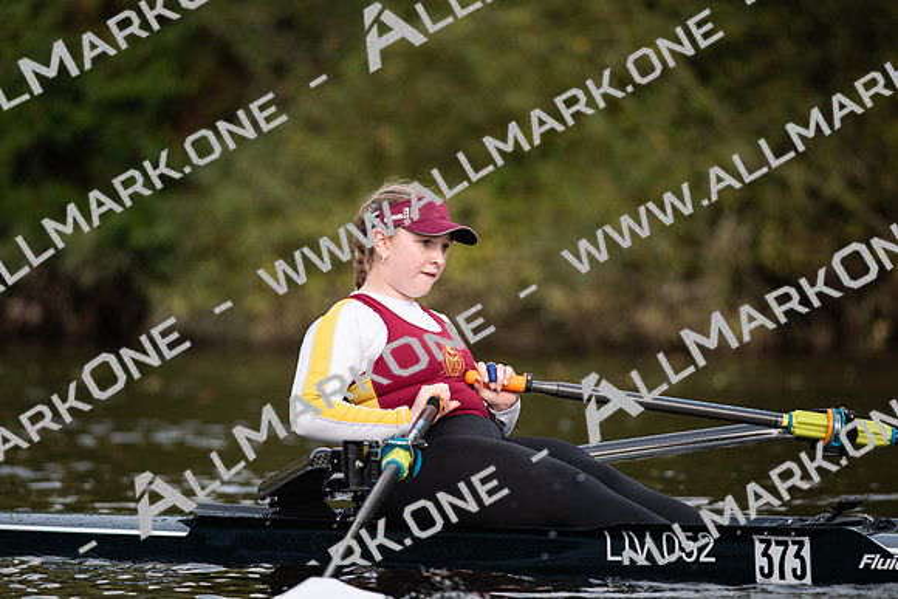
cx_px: 449
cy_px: 300
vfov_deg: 4.6
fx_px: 7485
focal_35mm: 300
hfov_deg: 6.9
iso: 125
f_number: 4
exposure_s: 1/1600
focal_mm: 300
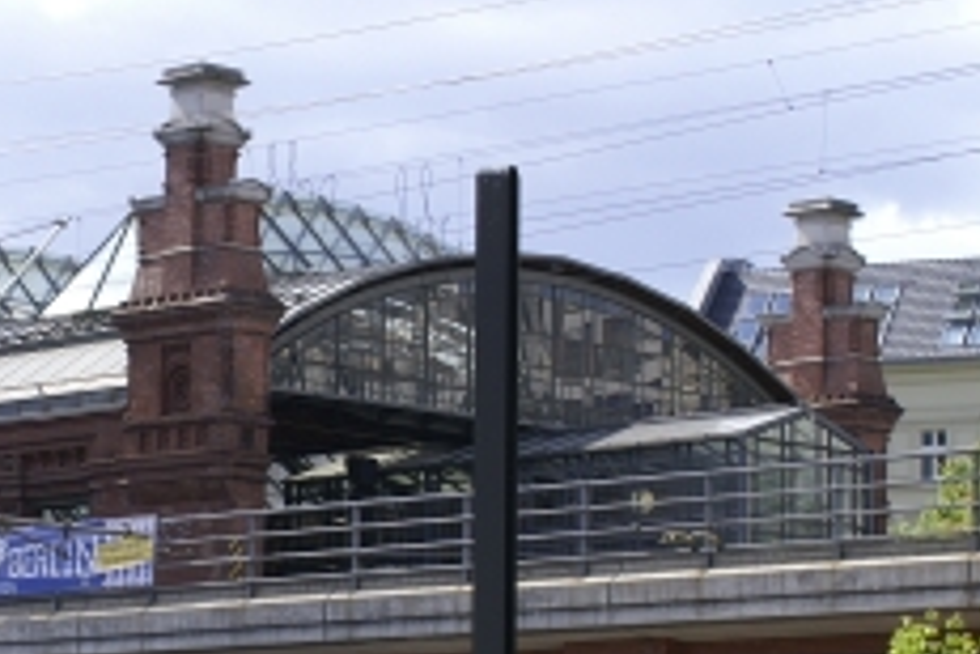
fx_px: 3710
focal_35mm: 136
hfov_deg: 14.9
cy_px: 423
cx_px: 161
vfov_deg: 10.1
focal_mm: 35
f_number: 8
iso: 100
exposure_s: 1/160
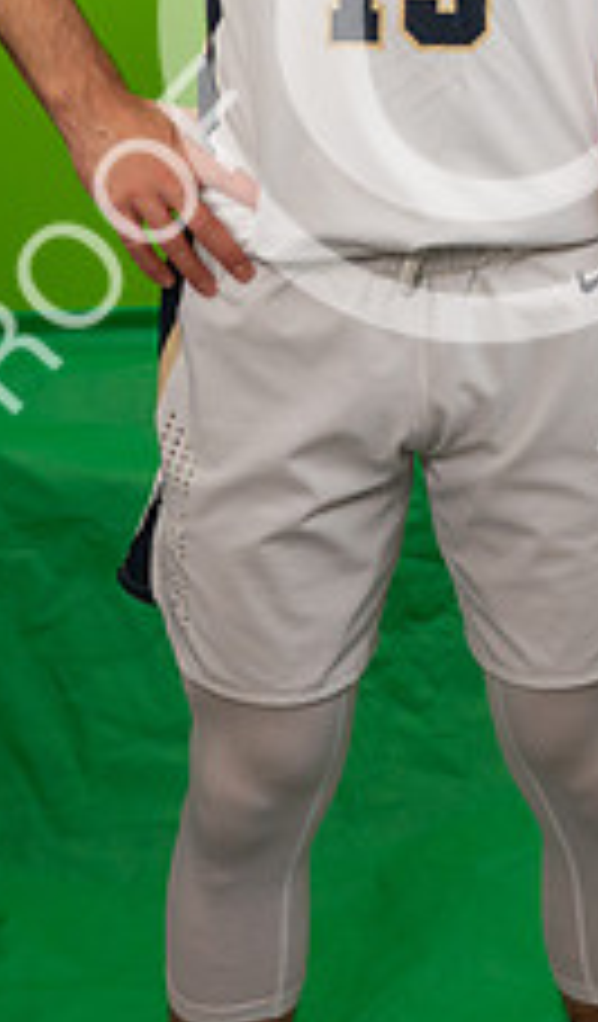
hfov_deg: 13.3
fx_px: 2542
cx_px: 536
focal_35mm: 93
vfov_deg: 21.4
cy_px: -149
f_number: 20
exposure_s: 1/60
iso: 800
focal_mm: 24
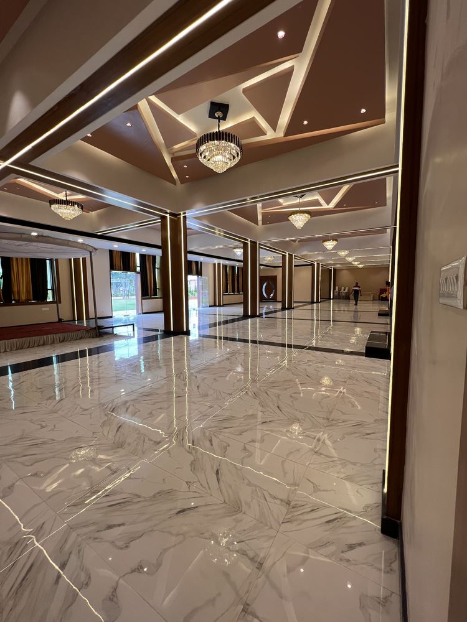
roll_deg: +0.7
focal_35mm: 13
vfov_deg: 106.2
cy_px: 311
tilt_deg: -5.4
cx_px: 234
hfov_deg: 89.9
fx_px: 234
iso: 50
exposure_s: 1/100
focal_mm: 1.57
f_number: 1.8
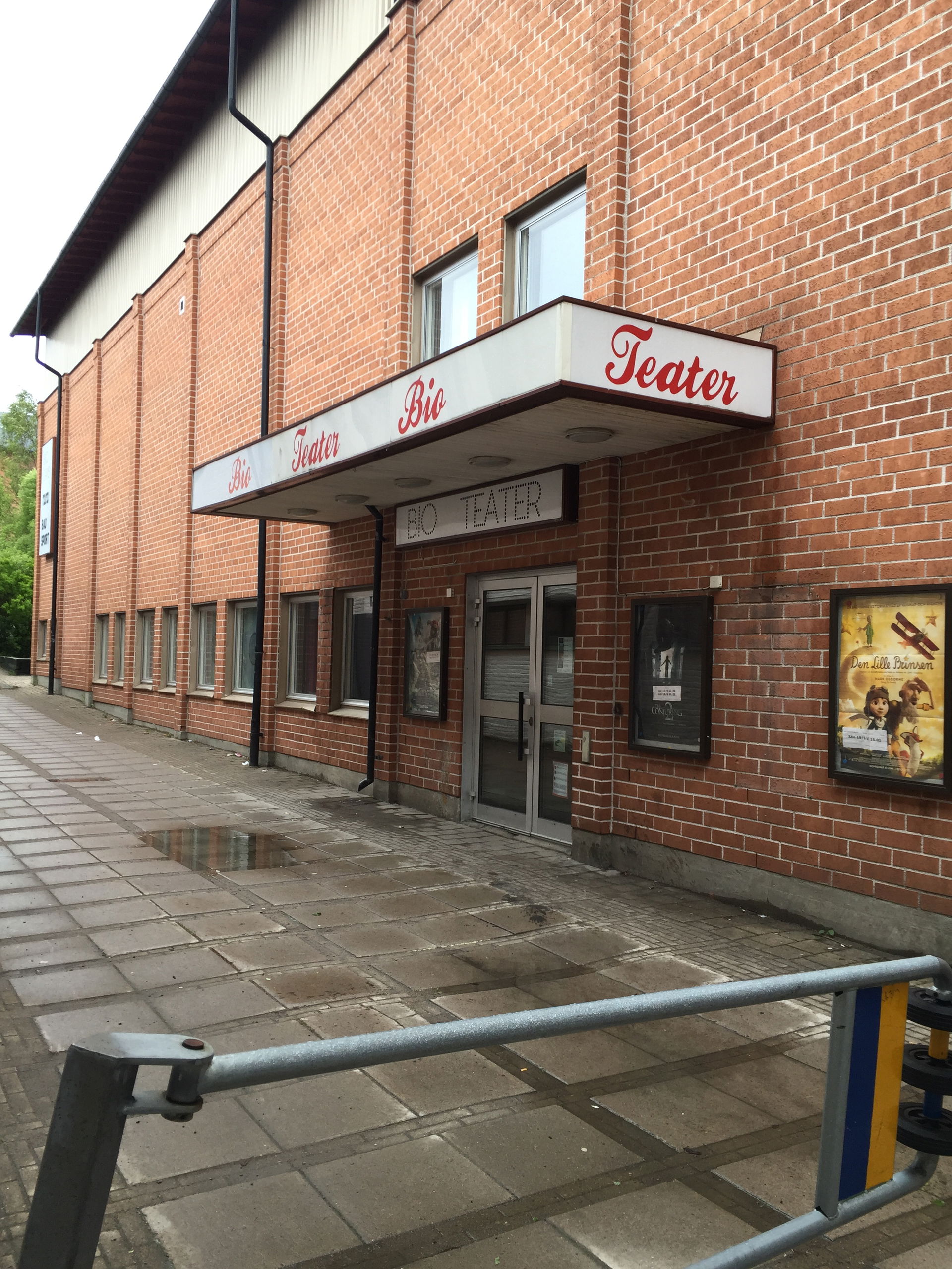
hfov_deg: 48.2
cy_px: 634
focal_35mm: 29
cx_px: 476
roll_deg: -1.0
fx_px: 1063
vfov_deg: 61.7
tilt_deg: +2.3
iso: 32
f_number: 2.2
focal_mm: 4.15
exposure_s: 1/250
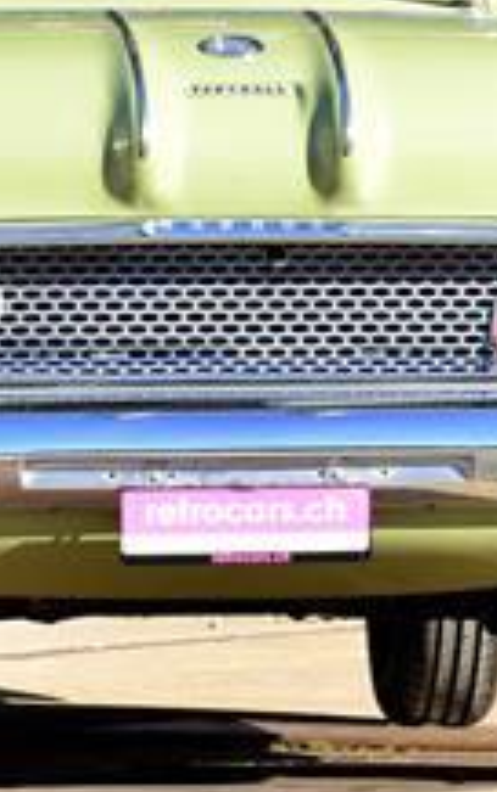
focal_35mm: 540
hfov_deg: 2.4
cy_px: -193
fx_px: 11680
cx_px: 753
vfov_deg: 3.9
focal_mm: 120
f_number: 7.1
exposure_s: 1/200
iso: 200
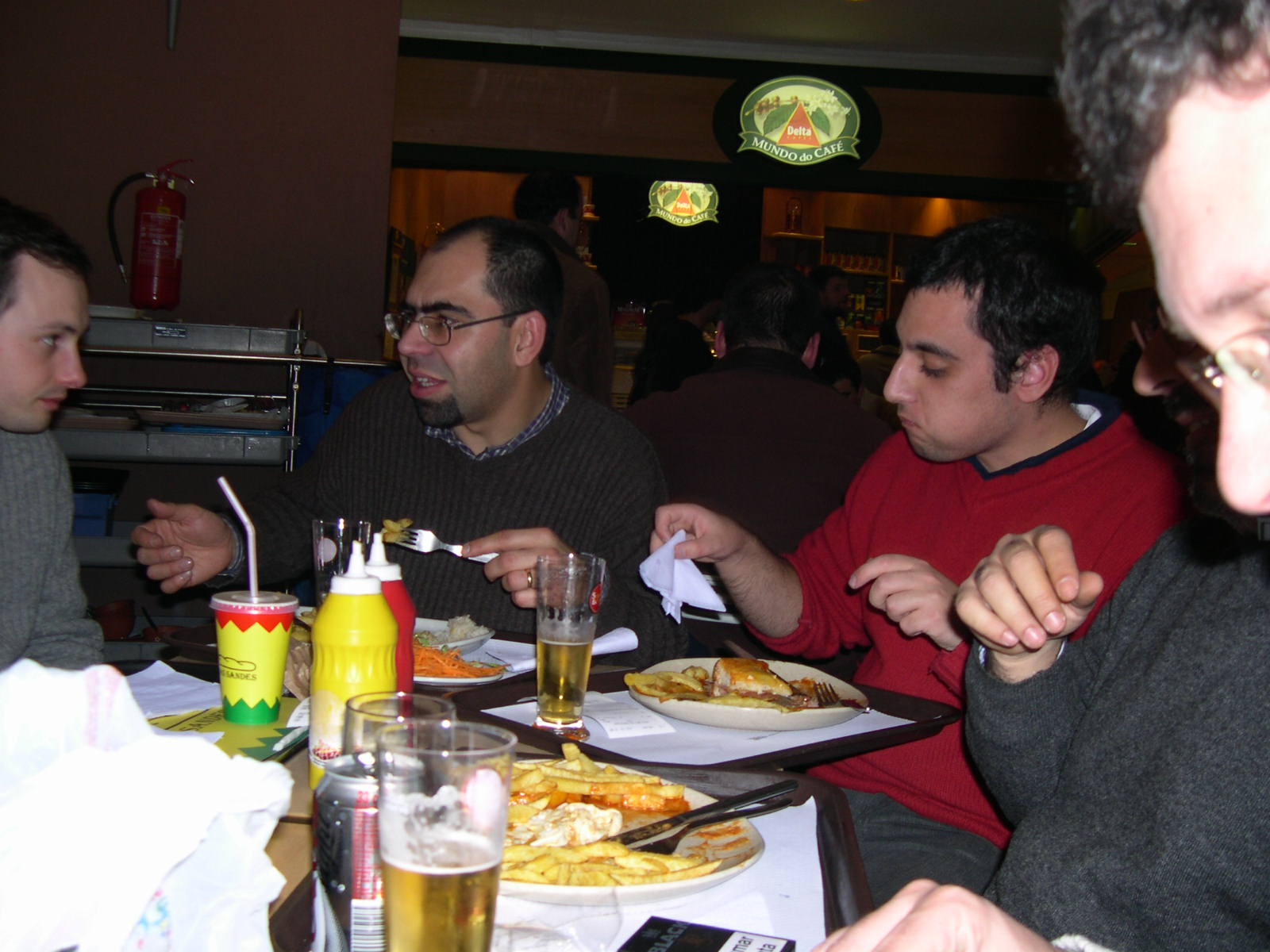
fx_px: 1394
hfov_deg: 49.0
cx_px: 635
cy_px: 476
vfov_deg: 37.7
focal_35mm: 38
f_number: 2.8
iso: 100
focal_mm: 8
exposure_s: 1/60
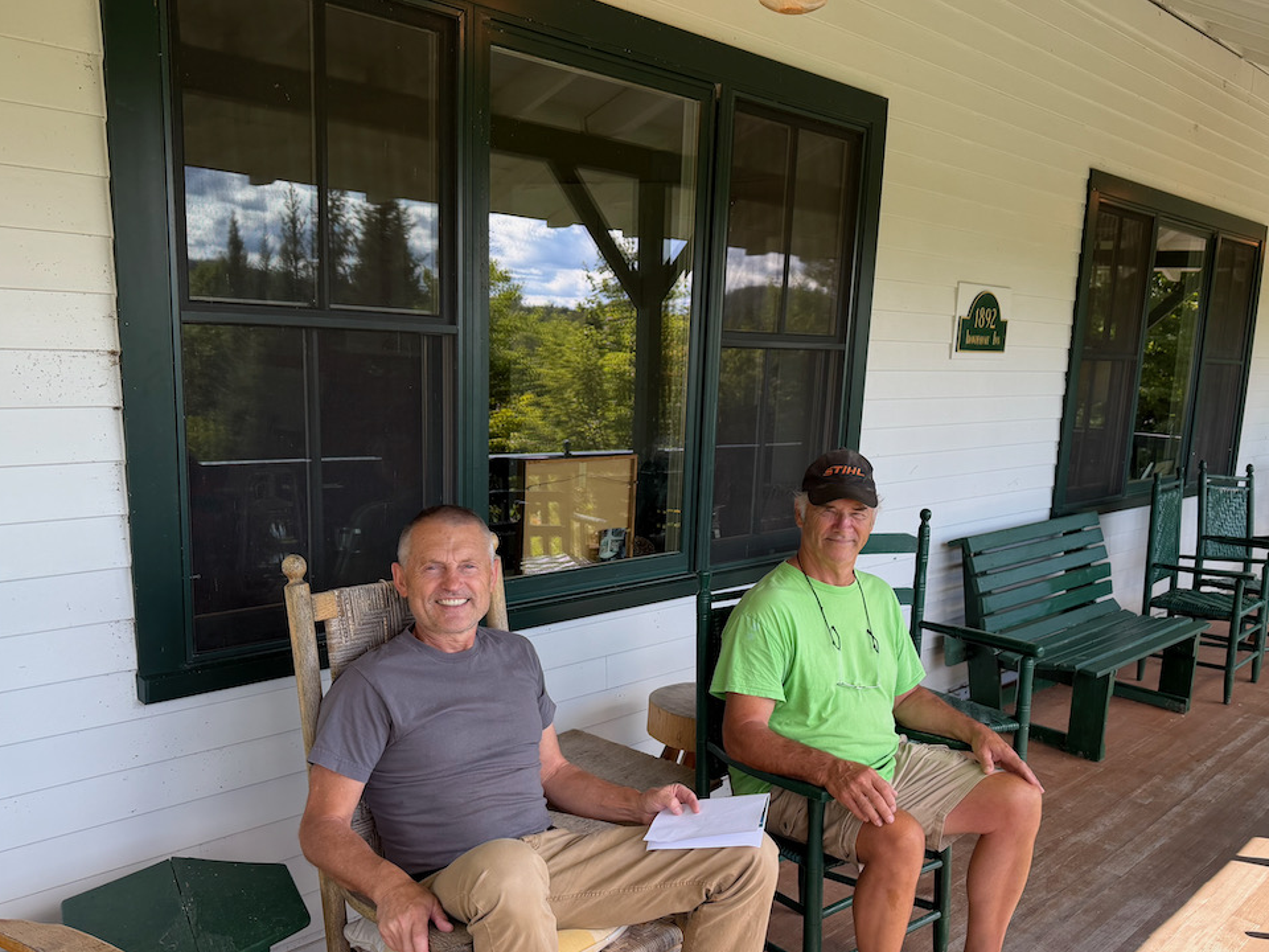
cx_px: 668
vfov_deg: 43.8
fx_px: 1173
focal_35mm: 32
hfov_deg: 56.8
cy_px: 602
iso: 100
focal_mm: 6.76
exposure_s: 1/840
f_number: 1.78
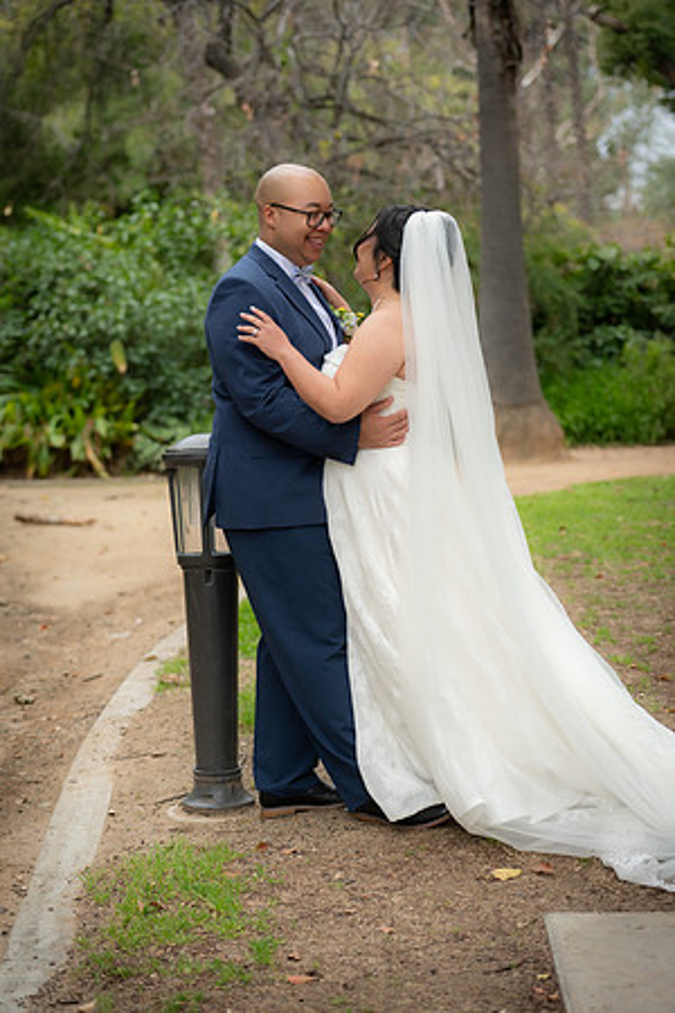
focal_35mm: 70
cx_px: 338
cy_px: 506
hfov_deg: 19.5
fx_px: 1969
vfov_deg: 28.8
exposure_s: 1/500
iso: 640
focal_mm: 70
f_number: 2.8
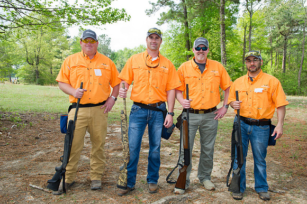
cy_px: 102
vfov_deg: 44.9
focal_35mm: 29
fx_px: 247
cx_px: 154
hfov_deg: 63.7
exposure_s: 1/250
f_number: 7.1
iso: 400
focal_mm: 29
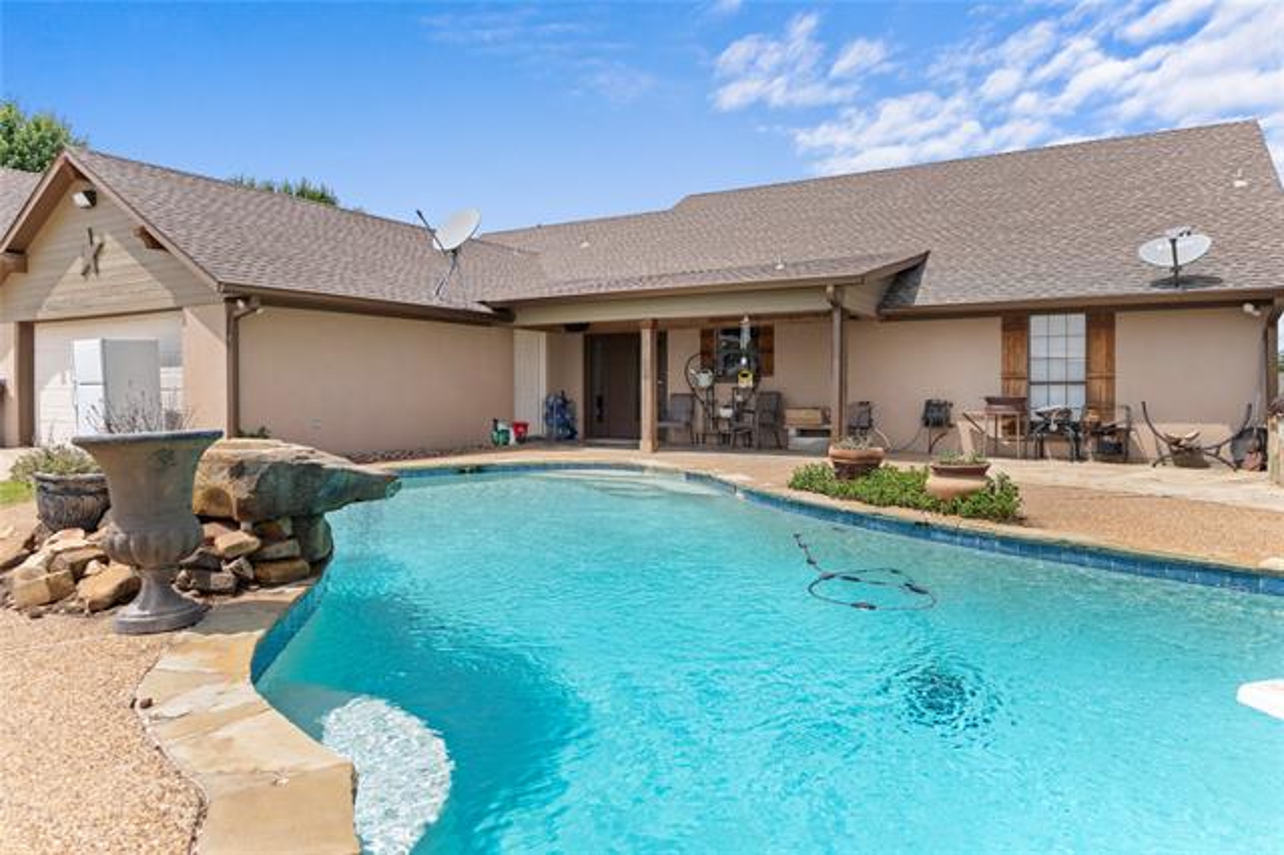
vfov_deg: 58.1
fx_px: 770
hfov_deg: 79.6
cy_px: 428
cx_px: 642
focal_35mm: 22
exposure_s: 1/800
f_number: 2.8
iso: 100
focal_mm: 14.4
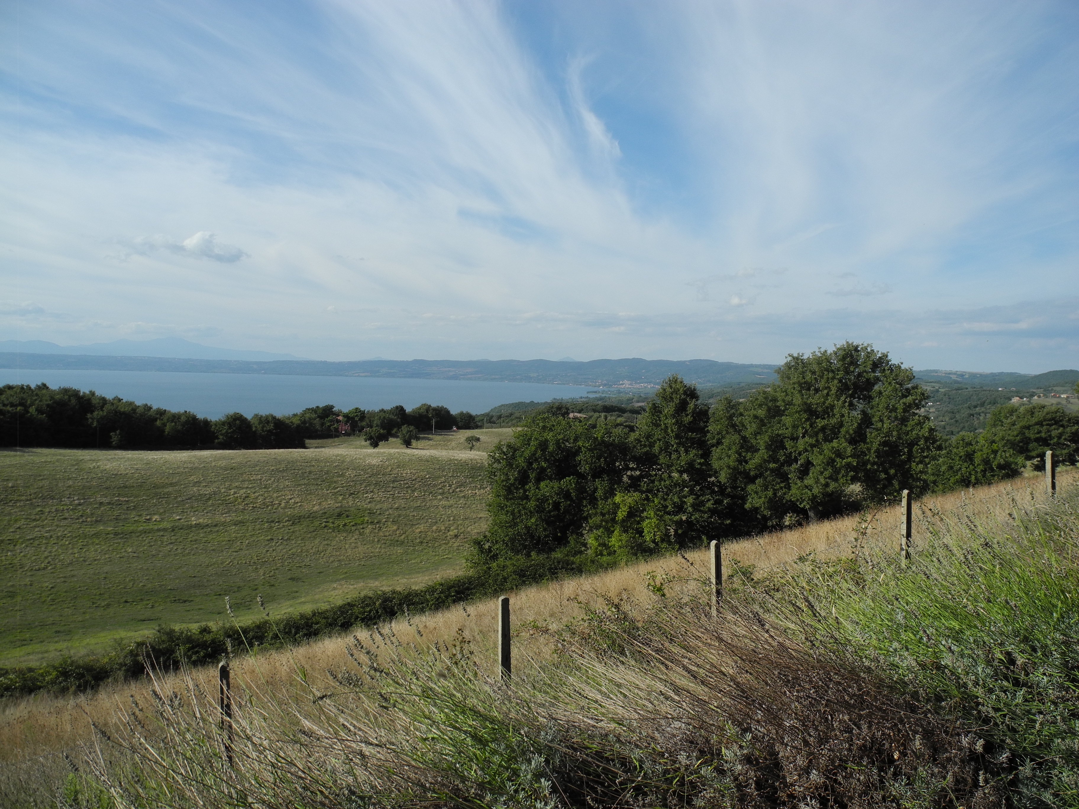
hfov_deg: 63.4
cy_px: 404
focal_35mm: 28
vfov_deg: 49.7
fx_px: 873
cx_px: 540
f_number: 4.5
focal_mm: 6
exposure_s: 1/995
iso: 100
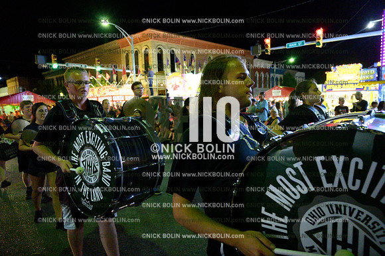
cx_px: 192
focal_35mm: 24
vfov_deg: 53.1
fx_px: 257
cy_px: 128
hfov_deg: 73.8
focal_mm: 24
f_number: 4
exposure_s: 1/400
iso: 32000
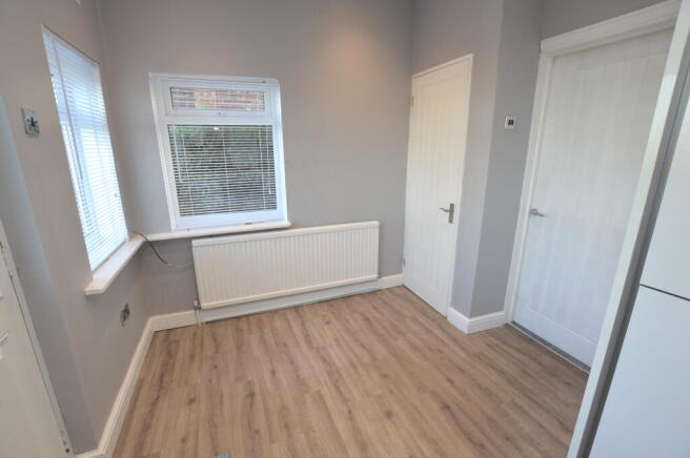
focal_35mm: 15
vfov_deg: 77.2
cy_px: 229
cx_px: 345
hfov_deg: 100.4
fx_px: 287
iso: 400
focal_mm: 10
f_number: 5
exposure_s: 1/100
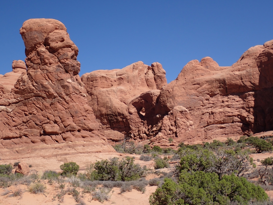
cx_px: 136
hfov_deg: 38.2
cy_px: 102
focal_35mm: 50
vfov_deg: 29.1
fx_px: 394
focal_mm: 9.01
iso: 100
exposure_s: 1/1000
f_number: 4.5
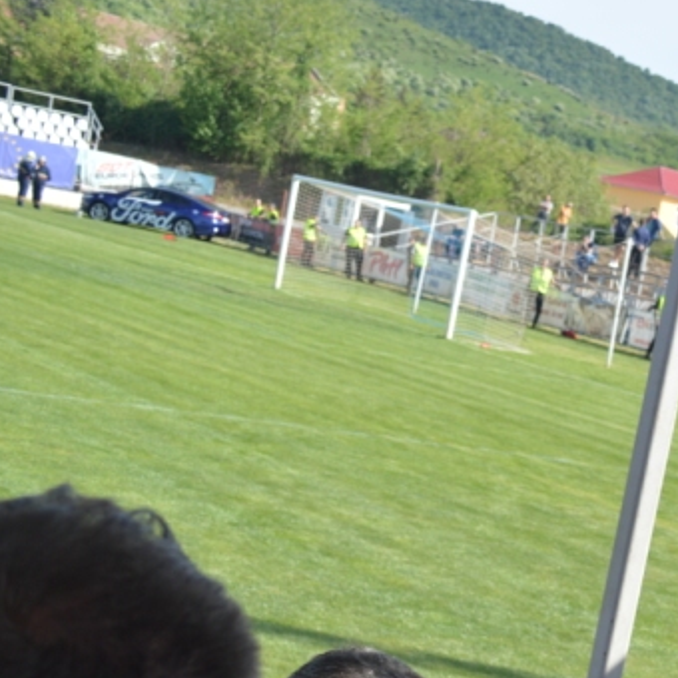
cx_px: 869
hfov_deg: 17.7
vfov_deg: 18.7
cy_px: 571
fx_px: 2039
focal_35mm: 92
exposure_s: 1/125
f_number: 5.6
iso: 100
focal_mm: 24
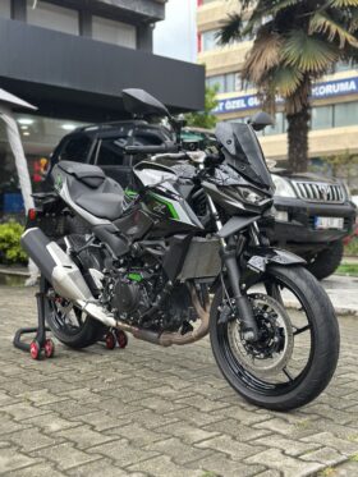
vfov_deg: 39.6
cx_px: 179
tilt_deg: -1.9
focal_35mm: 48
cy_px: 238
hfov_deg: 30.3
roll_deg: -0.4
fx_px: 662
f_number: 1.78
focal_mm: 6.86
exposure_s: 1/300
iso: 80
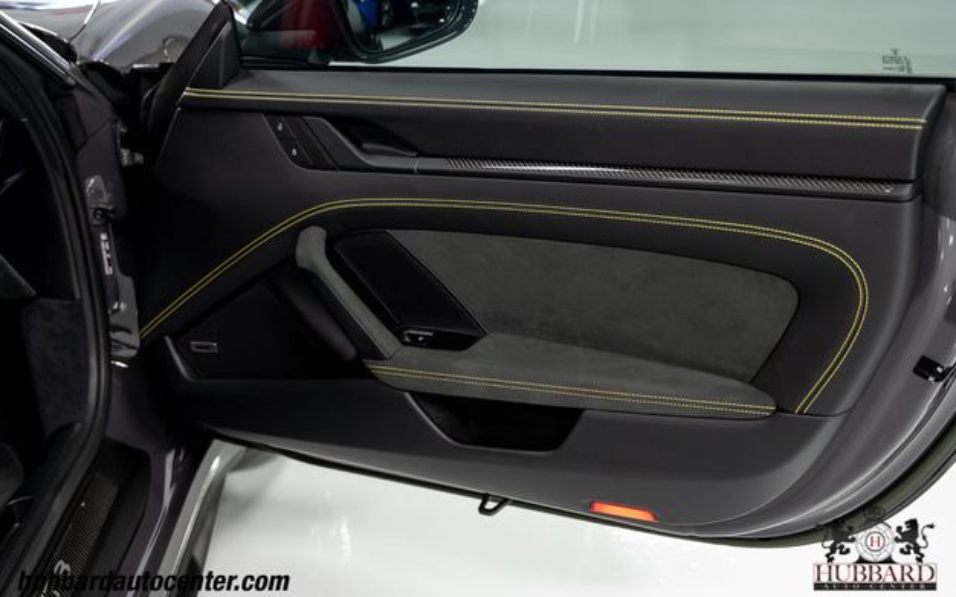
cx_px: 480
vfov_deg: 25.8
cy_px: 291
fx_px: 1302
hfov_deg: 40.3
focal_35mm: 50
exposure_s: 1/60
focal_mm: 48
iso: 3200
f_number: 4
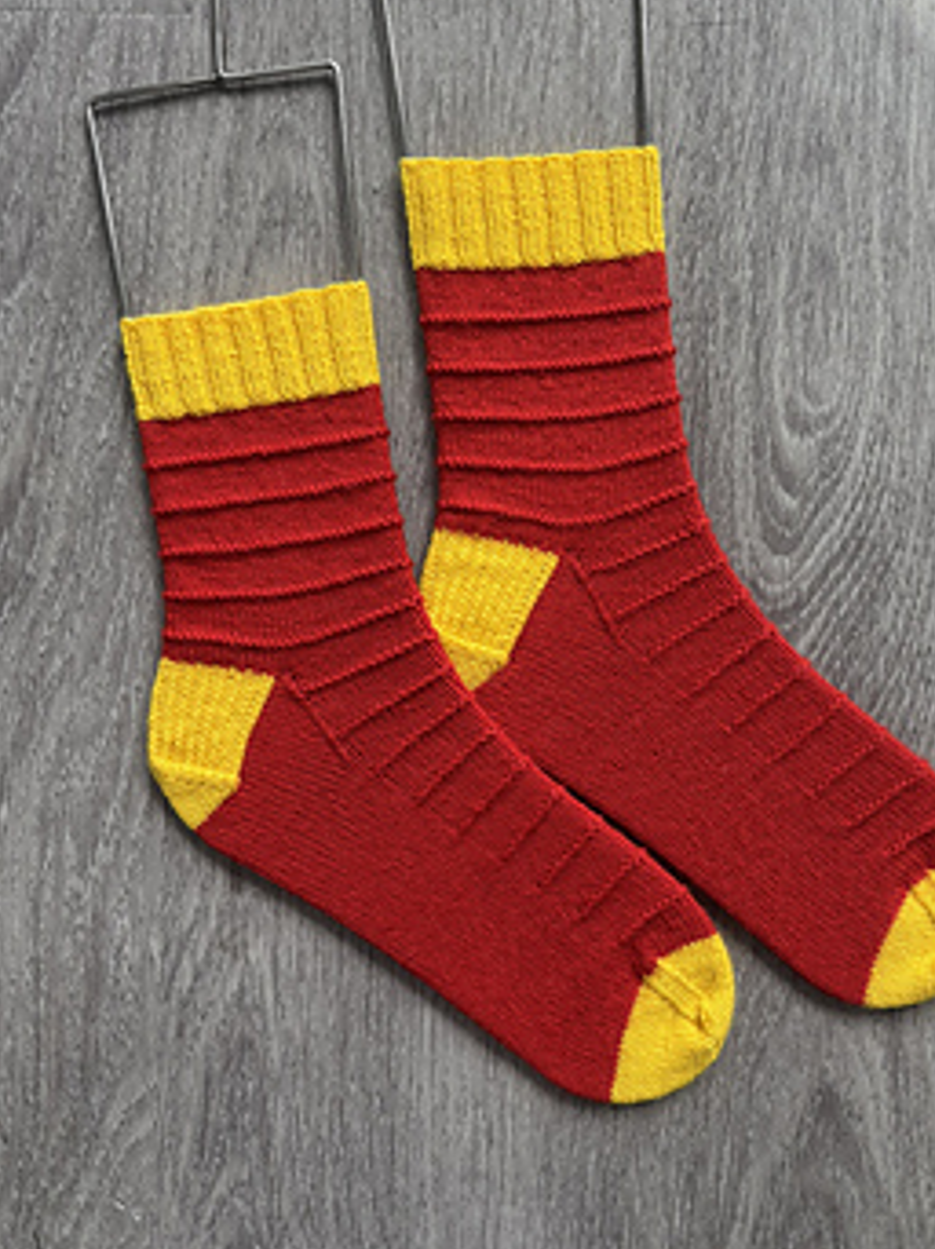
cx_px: 519
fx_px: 1370
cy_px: 511
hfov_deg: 37.6
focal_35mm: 38
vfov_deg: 48.8
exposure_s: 1/225
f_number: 1.6
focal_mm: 5.96
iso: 40
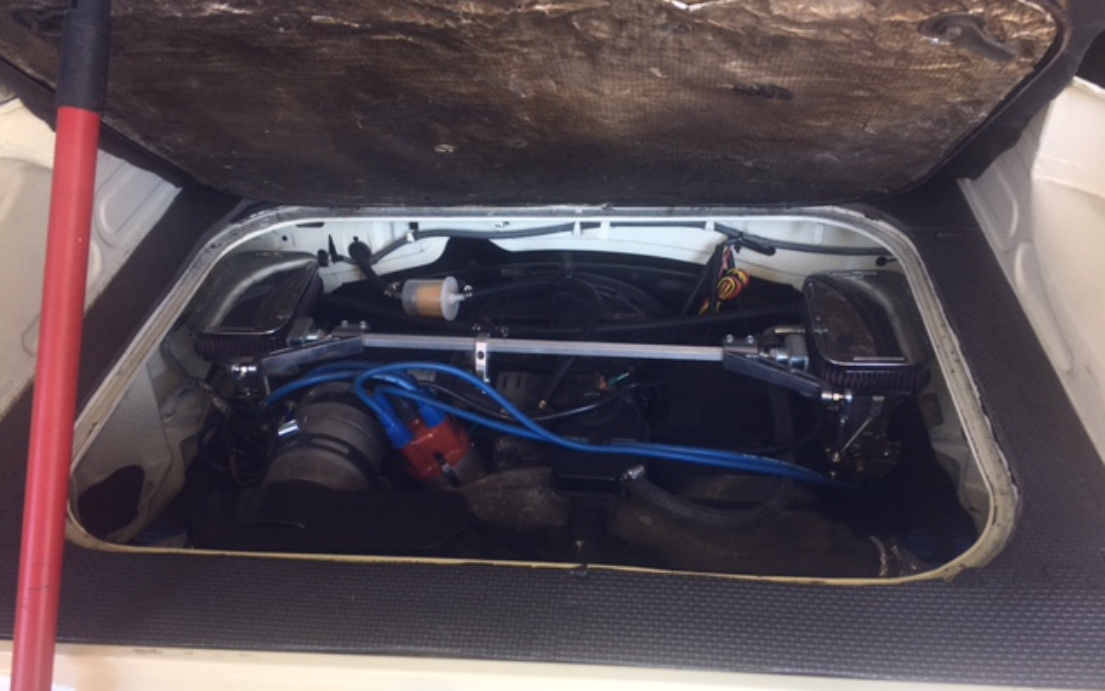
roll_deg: +4.7
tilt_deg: -40.4
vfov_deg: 40.5
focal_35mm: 31
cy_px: 390
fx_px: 934
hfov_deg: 61.2
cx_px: 552
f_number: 2.2
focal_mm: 4.15
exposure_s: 1/54
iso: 25
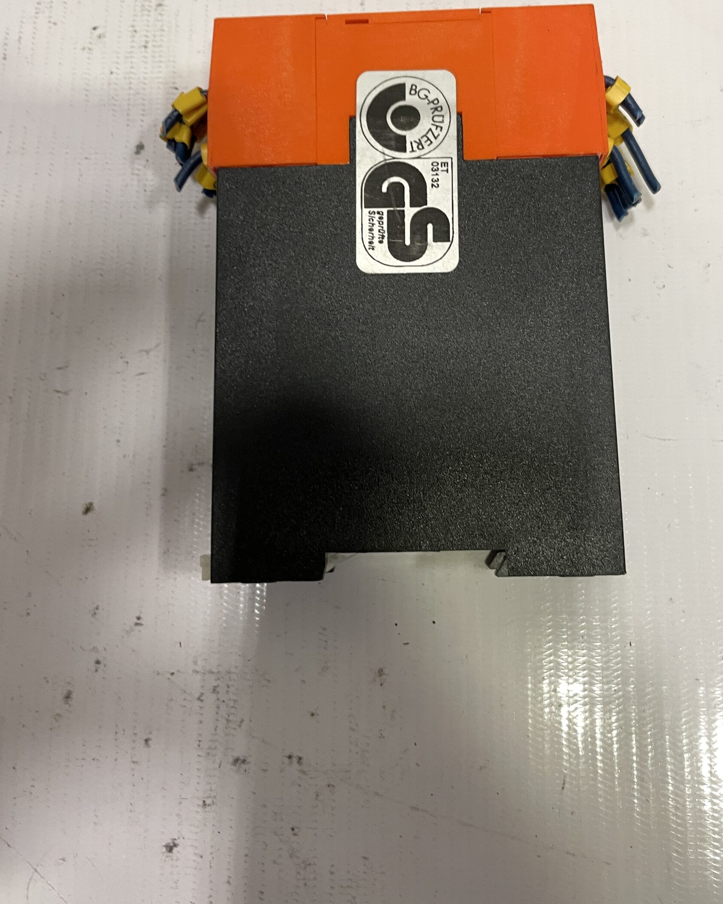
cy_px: 362
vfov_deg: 56.7
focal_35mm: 31
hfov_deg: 47.1
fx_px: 829
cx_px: 388
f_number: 1.6
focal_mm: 4.2
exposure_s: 1/60
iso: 125
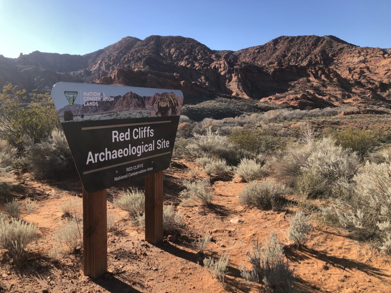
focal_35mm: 28
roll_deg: -0.1
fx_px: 316
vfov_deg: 49.7
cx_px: 196
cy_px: 146
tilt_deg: -8.2
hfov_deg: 63.4
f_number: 1.8
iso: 20
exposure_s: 1/1143
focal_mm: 3.99
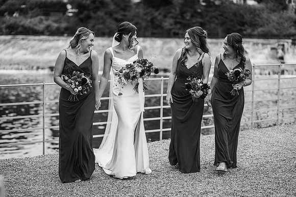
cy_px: 98
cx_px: 148
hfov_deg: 23.9
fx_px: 698
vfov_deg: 16.1
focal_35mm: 85
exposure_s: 1/800
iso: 100
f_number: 2.2
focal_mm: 85
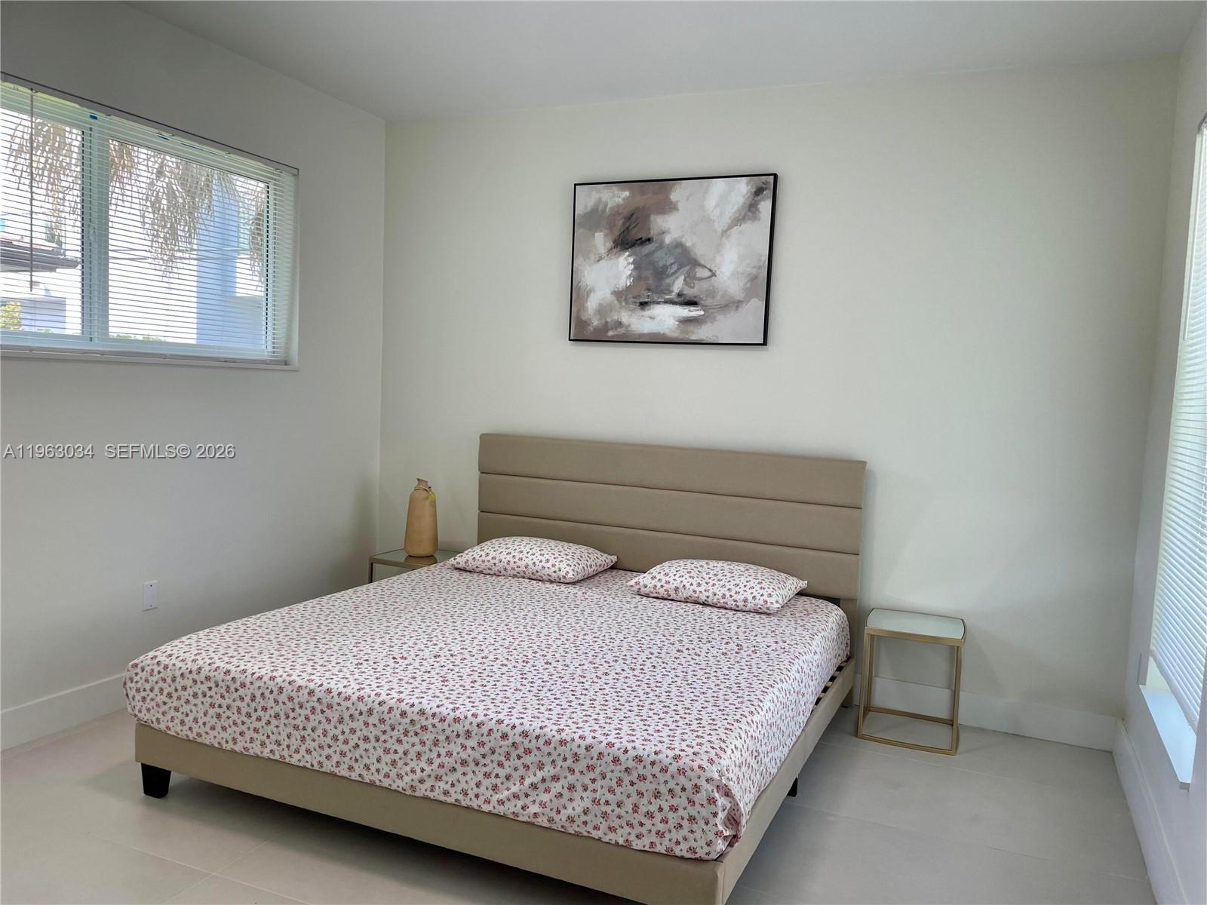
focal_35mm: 26
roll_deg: -2.8
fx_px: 907
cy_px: 452
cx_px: 604
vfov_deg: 53.1
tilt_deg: -4.9
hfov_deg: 67.3
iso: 50
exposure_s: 1/120
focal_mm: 4.2
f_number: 1.6
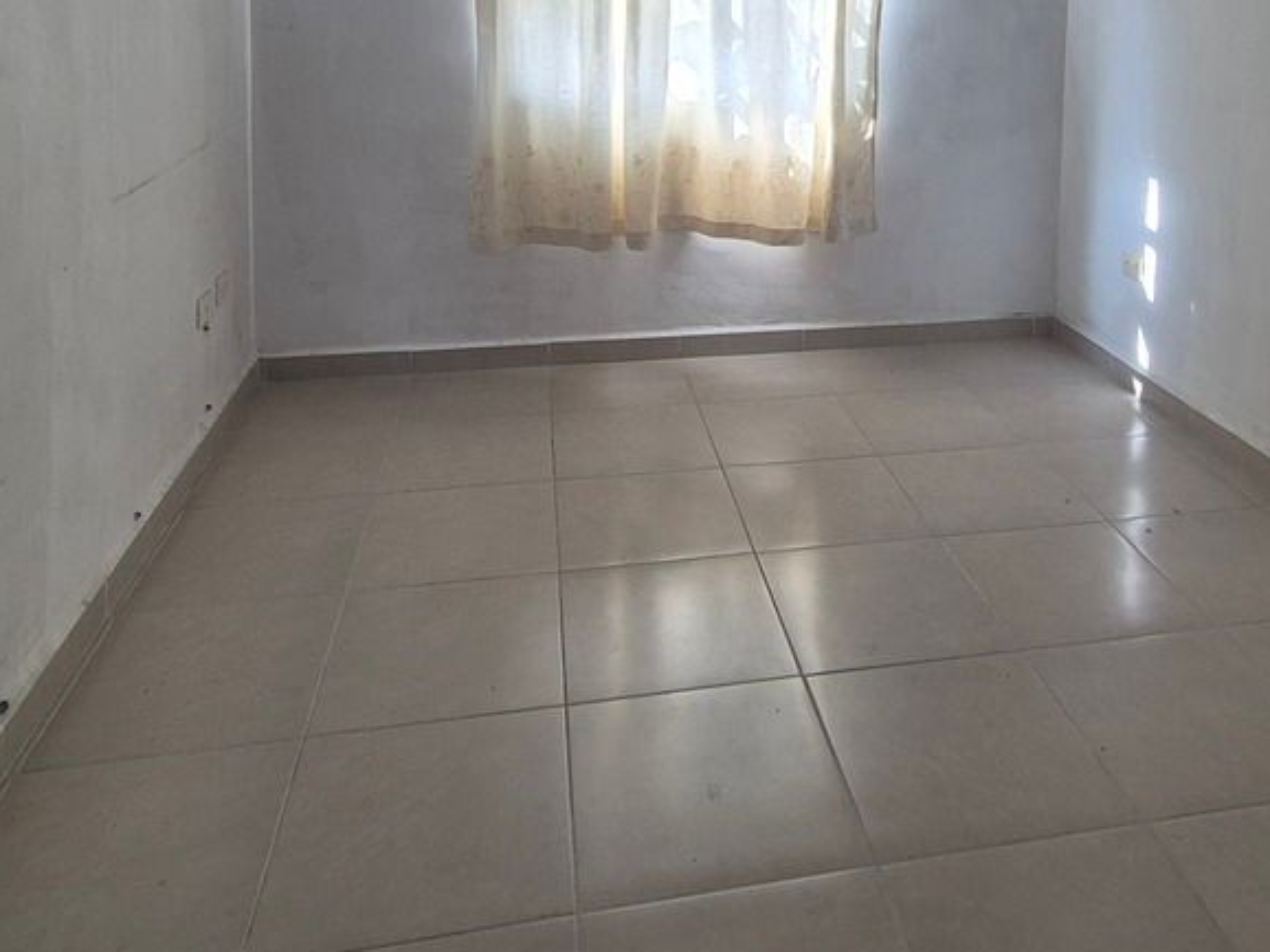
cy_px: 57
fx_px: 990
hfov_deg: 64.7
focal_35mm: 27
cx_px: 767
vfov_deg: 45.4
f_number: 2.2
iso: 64
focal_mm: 2.2
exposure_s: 1/60
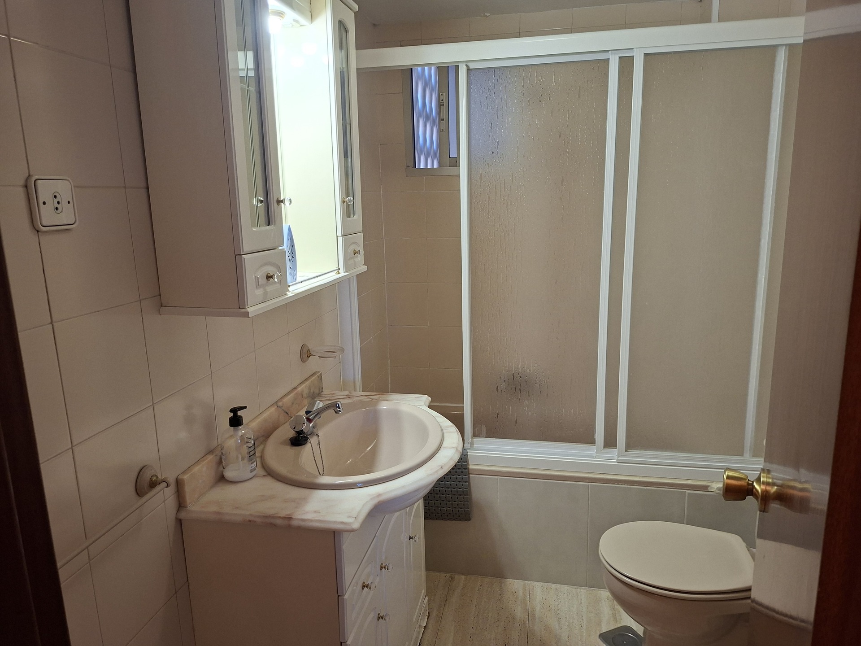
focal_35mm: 23
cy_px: 323
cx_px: 430
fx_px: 572
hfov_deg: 73.9
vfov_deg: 58.9
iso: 200
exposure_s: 1/100
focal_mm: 5.54
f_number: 1.8
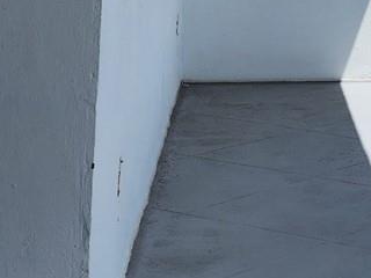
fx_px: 1233
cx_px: 788
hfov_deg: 13.9
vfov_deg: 12.6
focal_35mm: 115
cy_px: -57
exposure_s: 1/1628
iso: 12
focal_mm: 6.4
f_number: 1.8
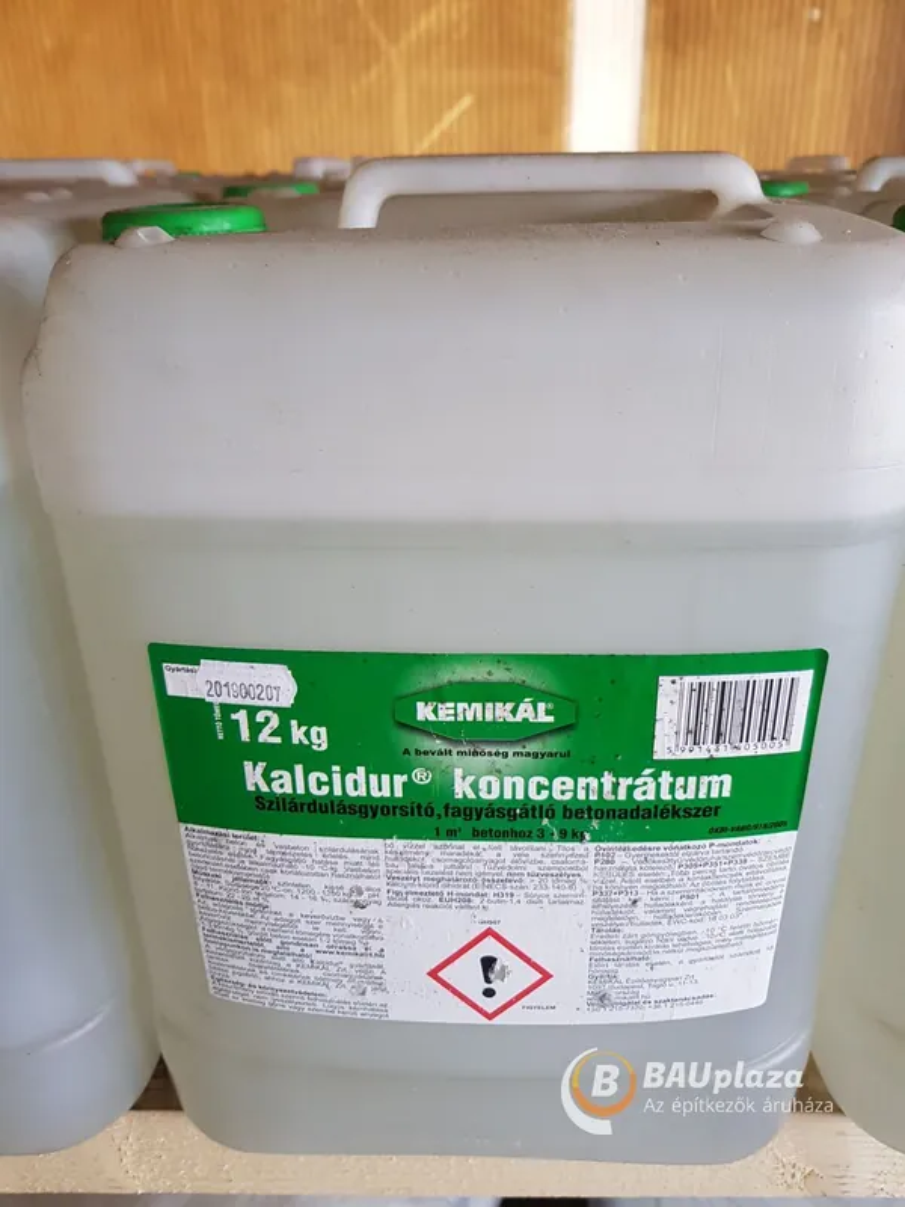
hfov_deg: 53.1
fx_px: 906
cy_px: 604
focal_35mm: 26
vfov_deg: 67.3
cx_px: 452
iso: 160
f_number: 1.7
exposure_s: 1/50
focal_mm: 4.2
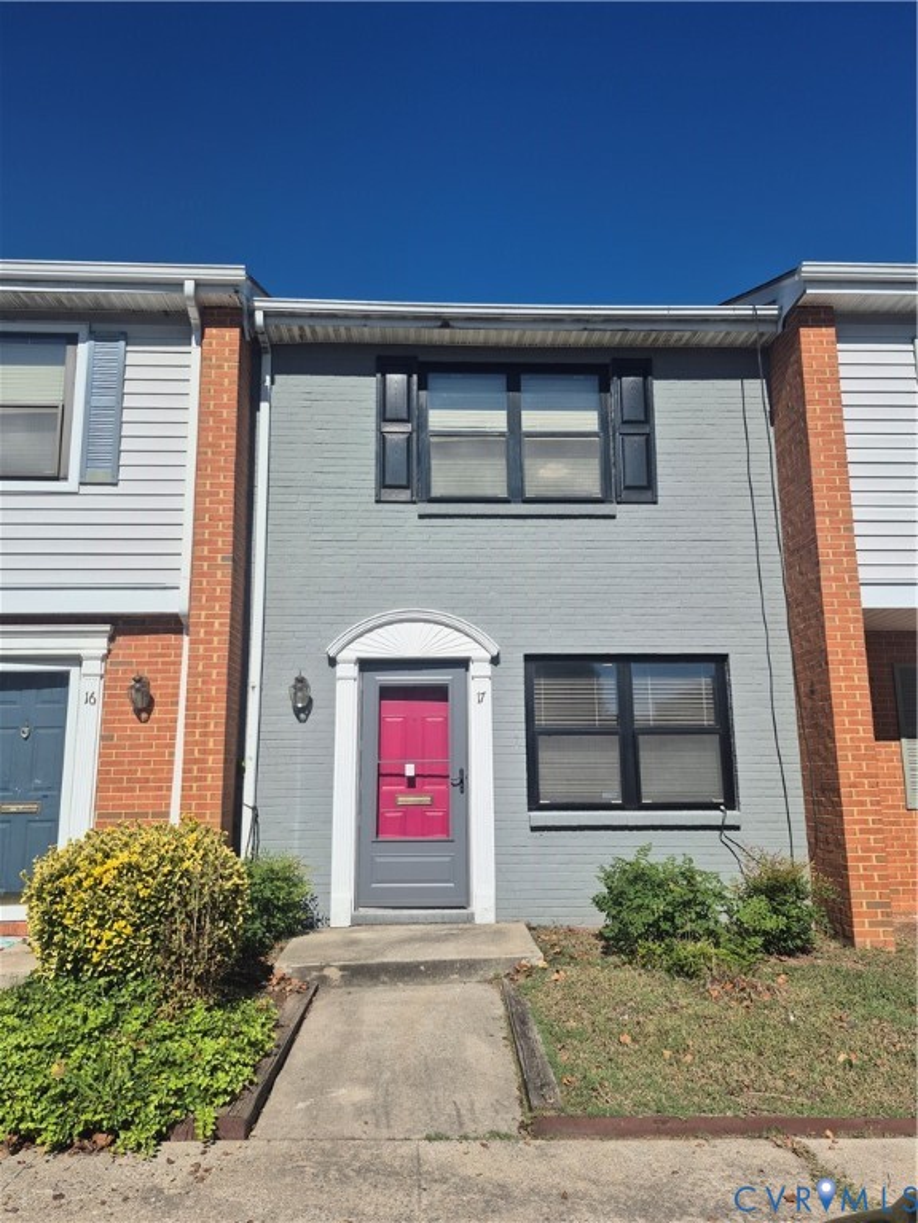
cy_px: 612
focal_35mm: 23
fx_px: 813
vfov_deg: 73.9
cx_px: 459
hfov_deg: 58.9
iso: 25
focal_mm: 5.4
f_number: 1.8
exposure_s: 1/3048
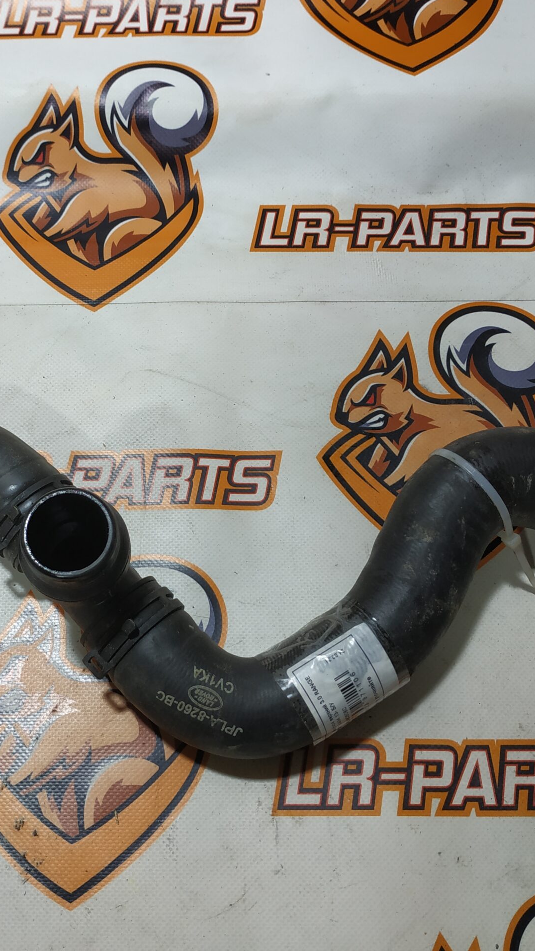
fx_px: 882
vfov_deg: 56.6
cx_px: 172
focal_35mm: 35
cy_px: 474
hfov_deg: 33.4
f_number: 1.9
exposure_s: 1/100
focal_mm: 3.94
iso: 100
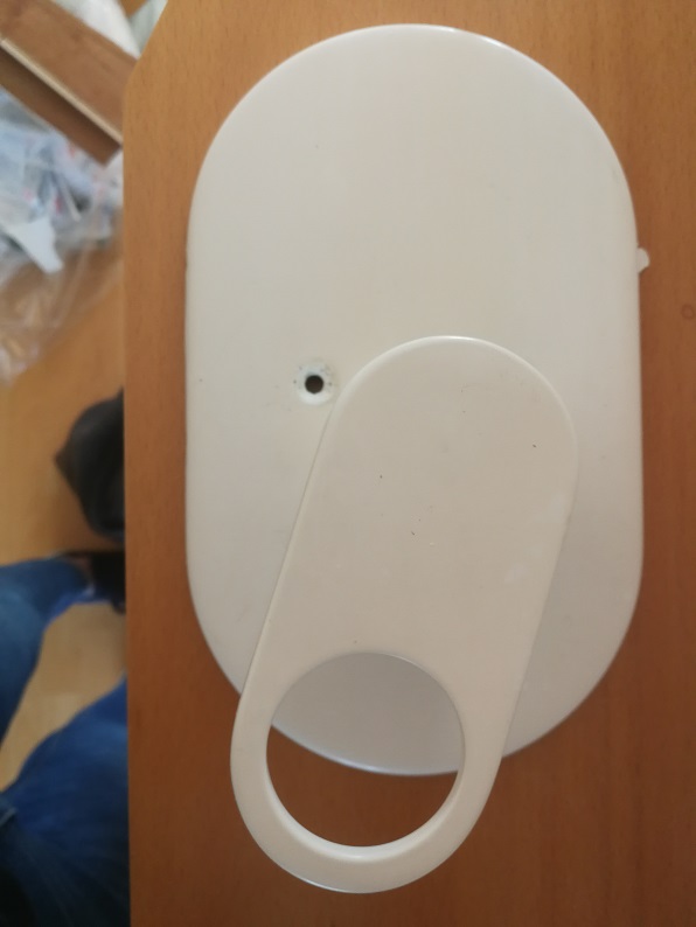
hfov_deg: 51.4
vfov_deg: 65.3
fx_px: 723
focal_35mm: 27
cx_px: 348
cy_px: 464
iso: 160
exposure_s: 1/33.3
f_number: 2.2
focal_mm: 3.95
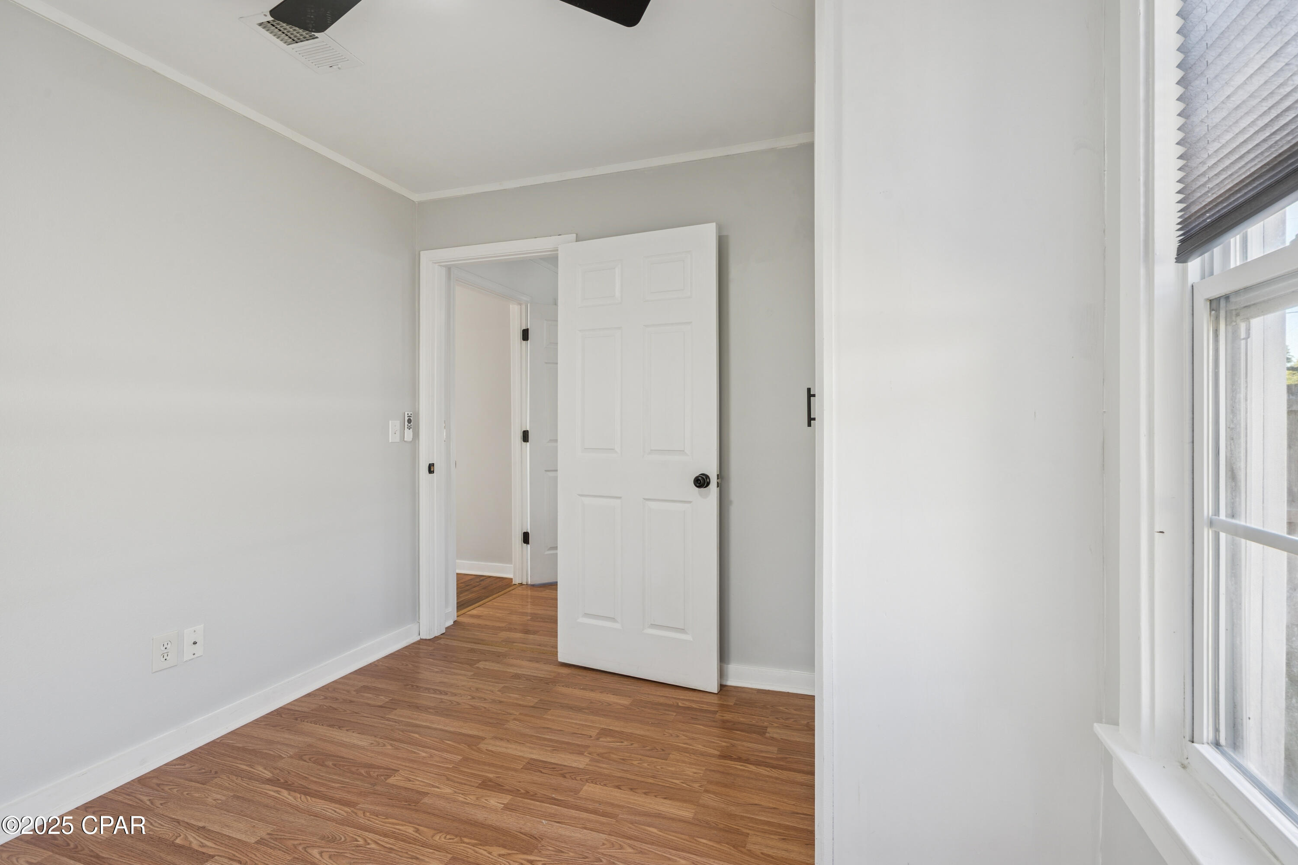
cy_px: 432
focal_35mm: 16
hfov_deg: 96.7
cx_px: 649
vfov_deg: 73.7
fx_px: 577
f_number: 10
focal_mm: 16
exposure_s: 1/8
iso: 100
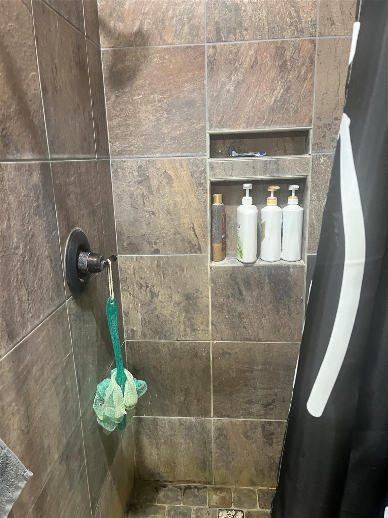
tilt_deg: -13.3
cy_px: 259
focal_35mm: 26
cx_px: 194
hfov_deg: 53.1
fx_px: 389
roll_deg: +2.7
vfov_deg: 67.3
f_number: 1.6
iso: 400
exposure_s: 1/60
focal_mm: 5.1
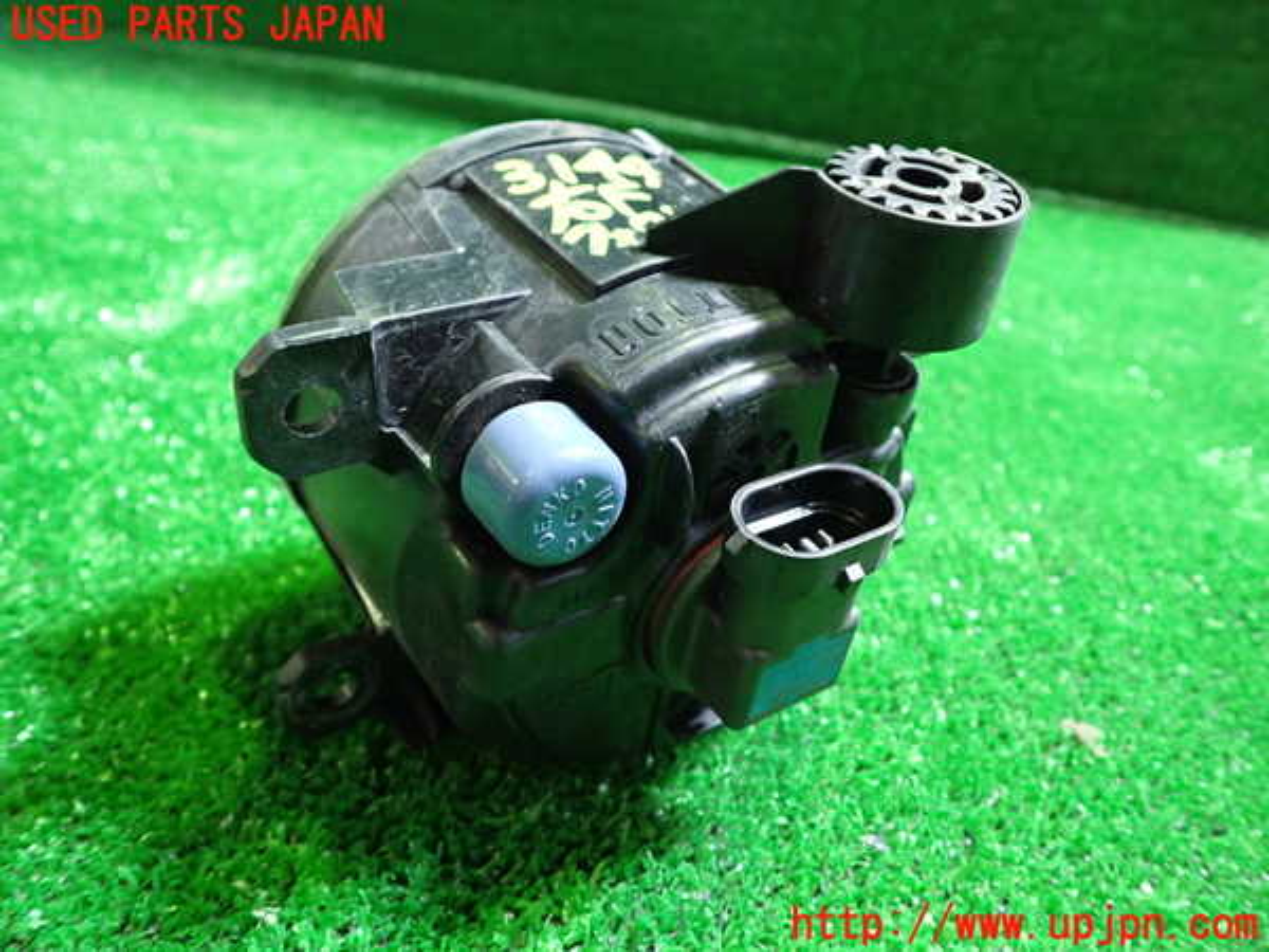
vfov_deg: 49.7
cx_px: 634
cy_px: 476
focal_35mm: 28
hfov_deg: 63.4
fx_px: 1026
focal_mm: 5.05
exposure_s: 1/30
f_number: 2.2
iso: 800
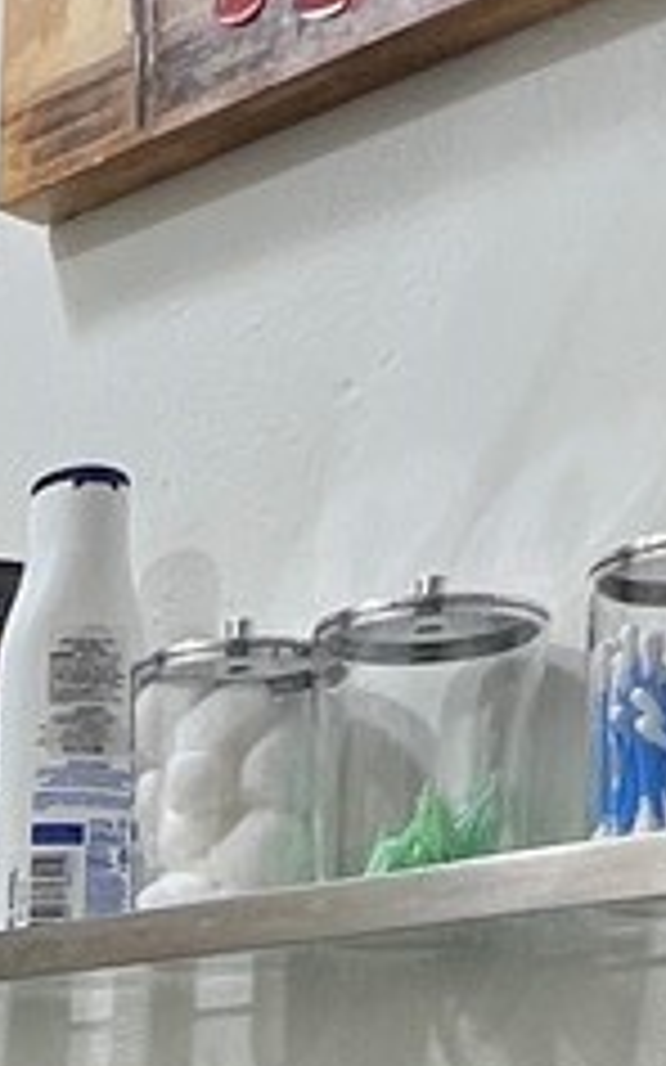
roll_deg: -1.6
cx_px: -639
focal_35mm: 93
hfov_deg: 12.5
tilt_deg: -6.6
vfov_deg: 18.6
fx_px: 2702
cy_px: 1781
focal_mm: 1.57
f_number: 1.8
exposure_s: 1/120
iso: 64
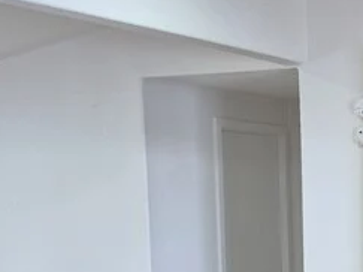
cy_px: 318
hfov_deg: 19.6
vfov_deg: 14.8
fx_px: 1017
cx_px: 364
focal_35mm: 97
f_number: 1.8
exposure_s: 1/120
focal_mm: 5.4
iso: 160
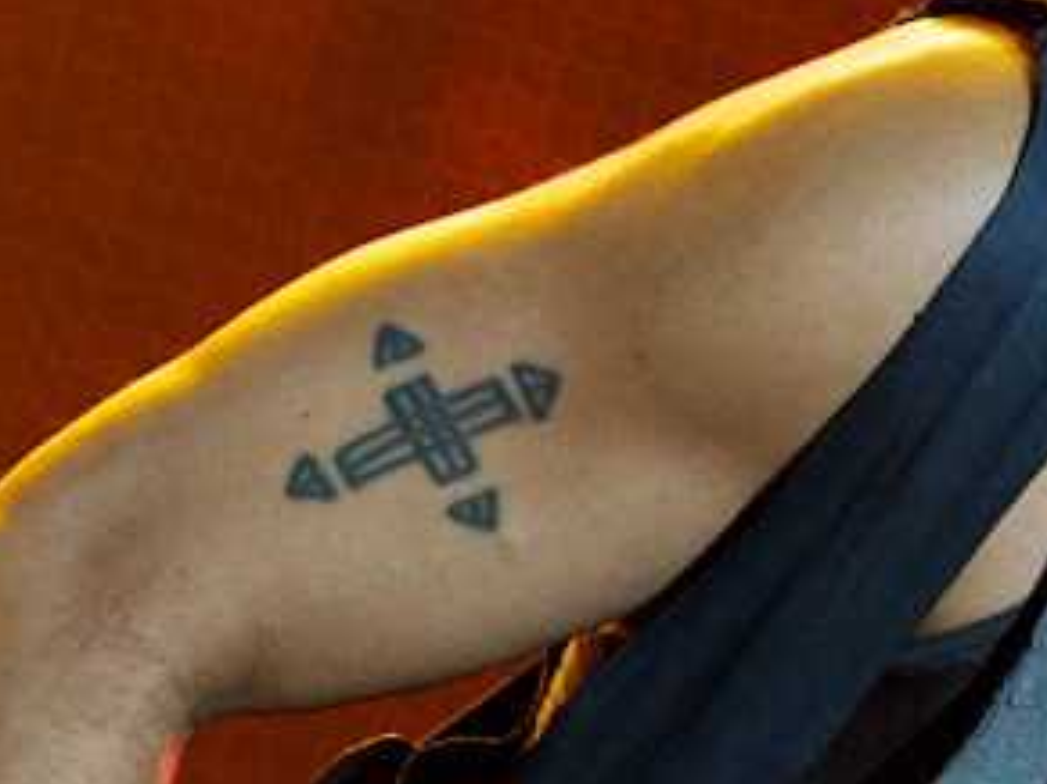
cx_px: 1214
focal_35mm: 1126
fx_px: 34043
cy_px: 949
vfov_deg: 1.3
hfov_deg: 1.8
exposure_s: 1/400
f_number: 4
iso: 1600
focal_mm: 210
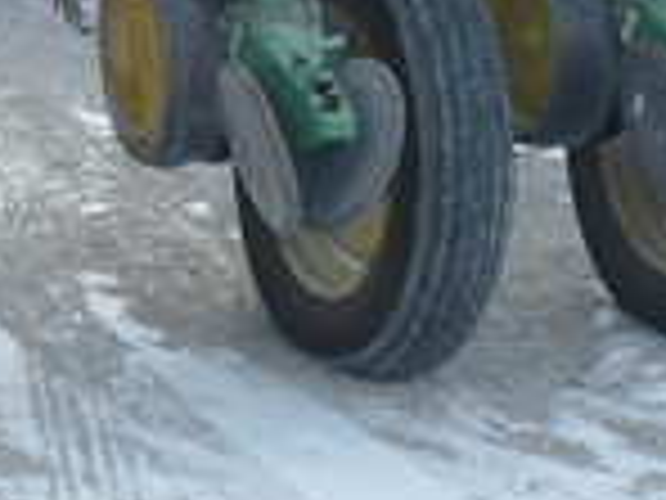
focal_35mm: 129
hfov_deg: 14.8
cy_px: -104
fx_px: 2482
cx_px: -99
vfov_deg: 11.3
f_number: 2.8
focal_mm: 5.8
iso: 100
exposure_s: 1/320
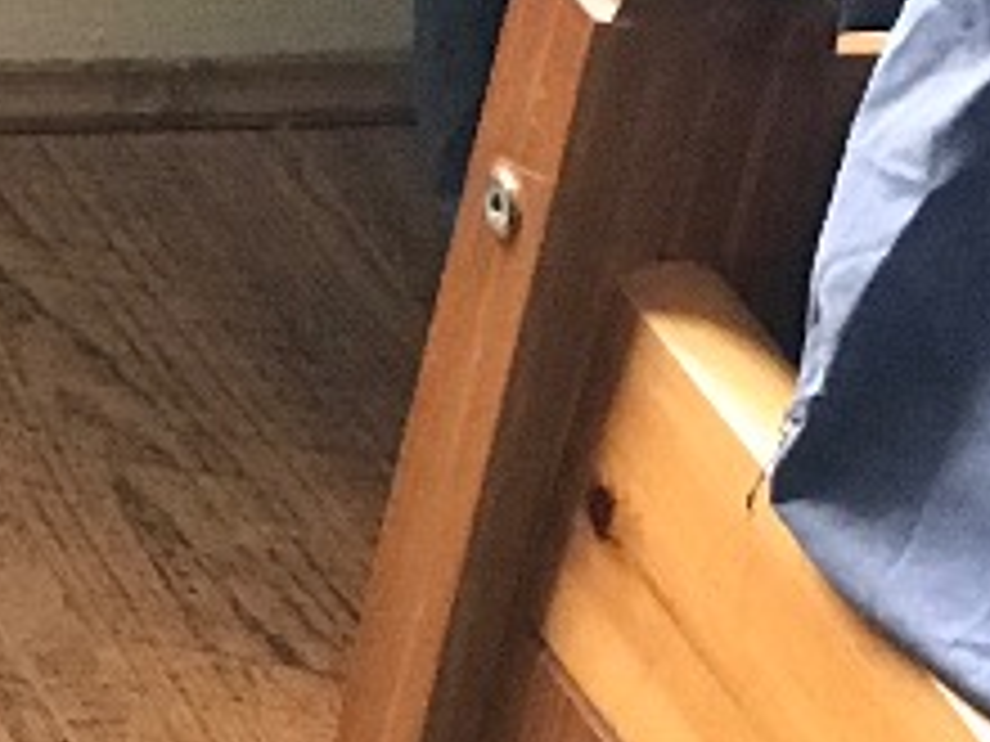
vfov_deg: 4.8
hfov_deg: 6.0
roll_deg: -6.1
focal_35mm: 311
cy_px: 67
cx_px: -1620
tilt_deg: -29.6
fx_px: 8894
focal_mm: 6.6
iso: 200
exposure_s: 1/50
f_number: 2.8
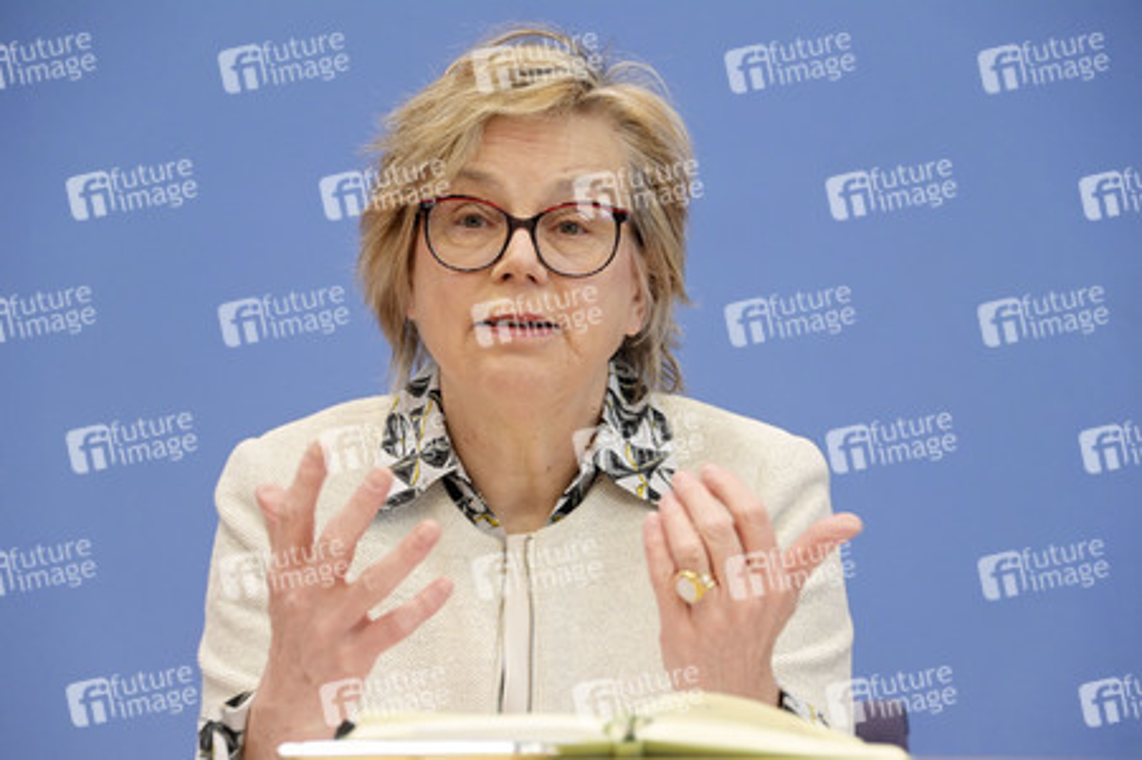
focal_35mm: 135
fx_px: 4279
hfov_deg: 15.2
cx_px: 571
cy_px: 380
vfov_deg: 10.1
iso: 3200
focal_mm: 135
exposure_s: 1/400
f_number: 5.6
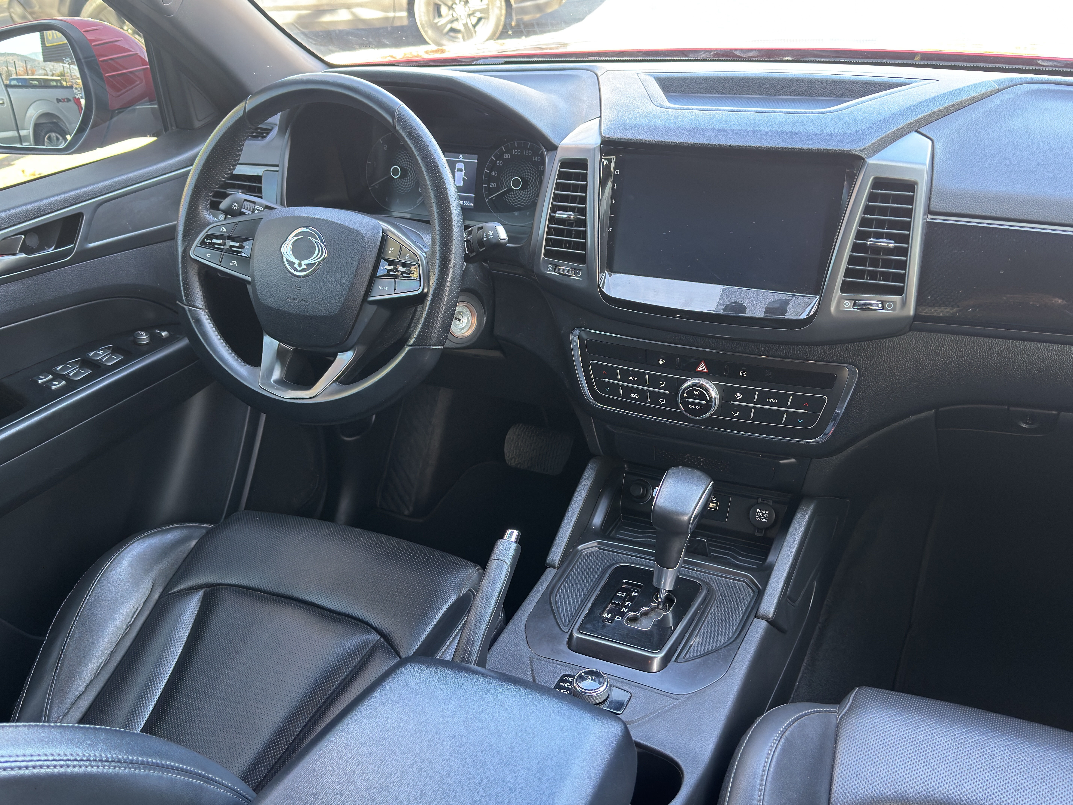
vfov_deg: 40.7
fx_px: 1085
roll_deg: +6.2
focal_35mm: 35
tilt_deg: -29.5
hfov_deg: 52.6
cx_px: 536
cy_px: 402
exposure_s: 1/60
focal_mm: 6.76
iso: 160
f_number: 1.78
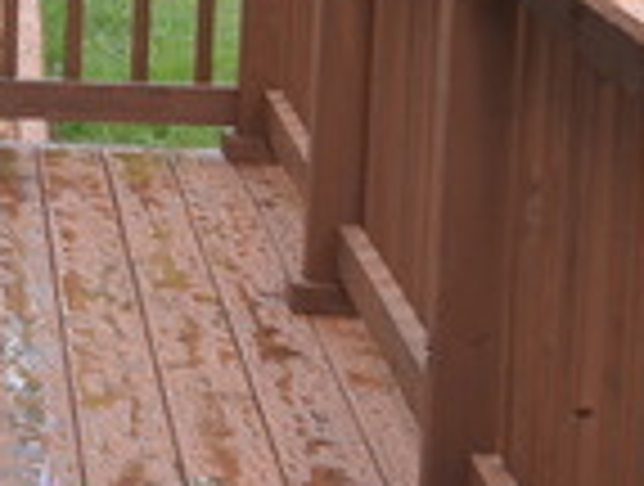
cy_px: -50
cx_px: -410
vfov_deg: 8.9
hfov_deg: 11.2
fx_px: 3115
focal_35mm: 167
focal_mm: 26
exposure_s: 1/125
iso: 400
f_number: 5.6
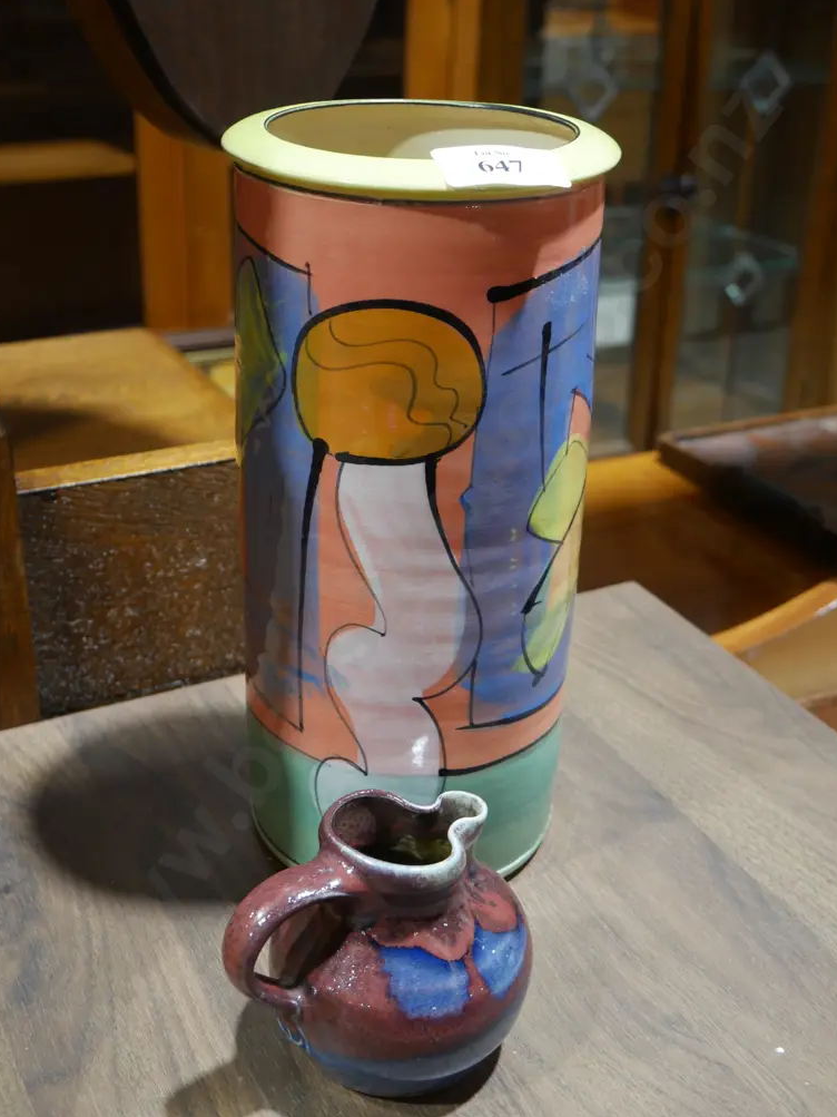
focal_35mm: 47
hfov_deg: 30.9
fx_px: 1516
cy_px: 549
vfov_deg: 40.4
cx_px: 421
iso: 800
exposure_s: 1/60
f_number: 5.1
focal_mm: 23
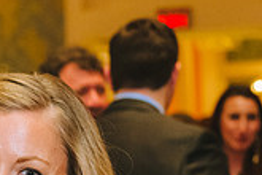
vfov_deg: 7.5
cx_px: -140
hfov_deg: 10.8
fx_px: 1332
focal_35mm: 183
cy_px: 189
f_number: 4
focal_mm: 52
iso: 3200
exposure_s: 1/160
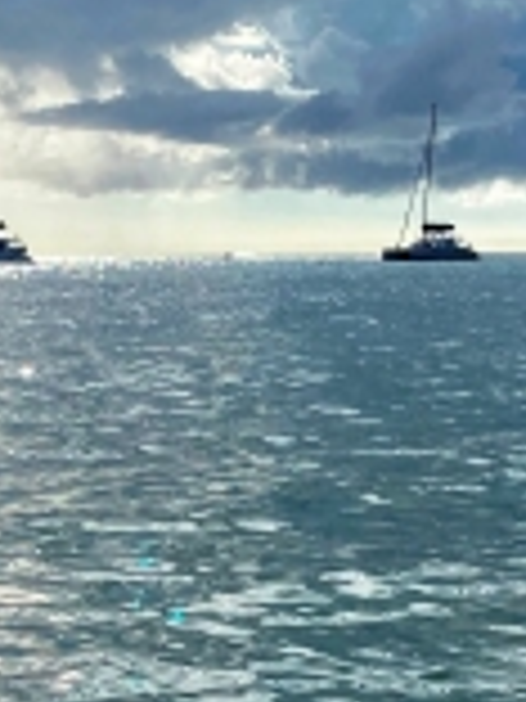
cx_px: 81
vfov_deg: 18.5
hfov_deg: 14.7
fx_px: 2026
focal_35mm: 100
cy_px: 855
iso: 32
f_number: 1.8
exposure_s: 1/8929
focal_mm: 4.25
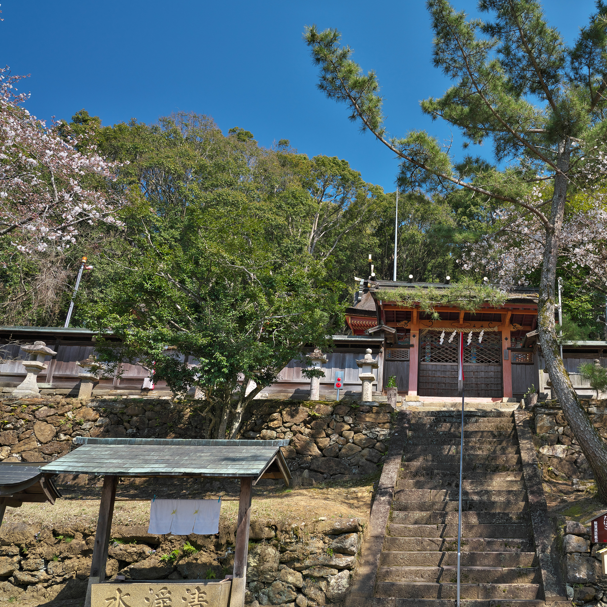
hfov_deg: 50.3
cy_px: 304
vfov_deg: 52.5
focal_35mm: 31
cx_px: 458
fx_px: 615
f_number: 9.5
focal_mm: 24
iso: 100
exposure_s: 1/60
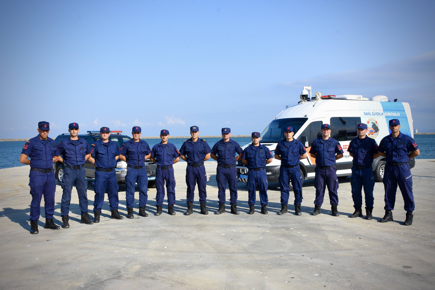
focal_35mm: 36
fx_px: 435
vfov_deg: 36.9
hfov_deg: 53.1
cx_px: 218
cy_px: 145
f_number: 13
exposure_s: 1/640
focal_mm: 24
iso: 640
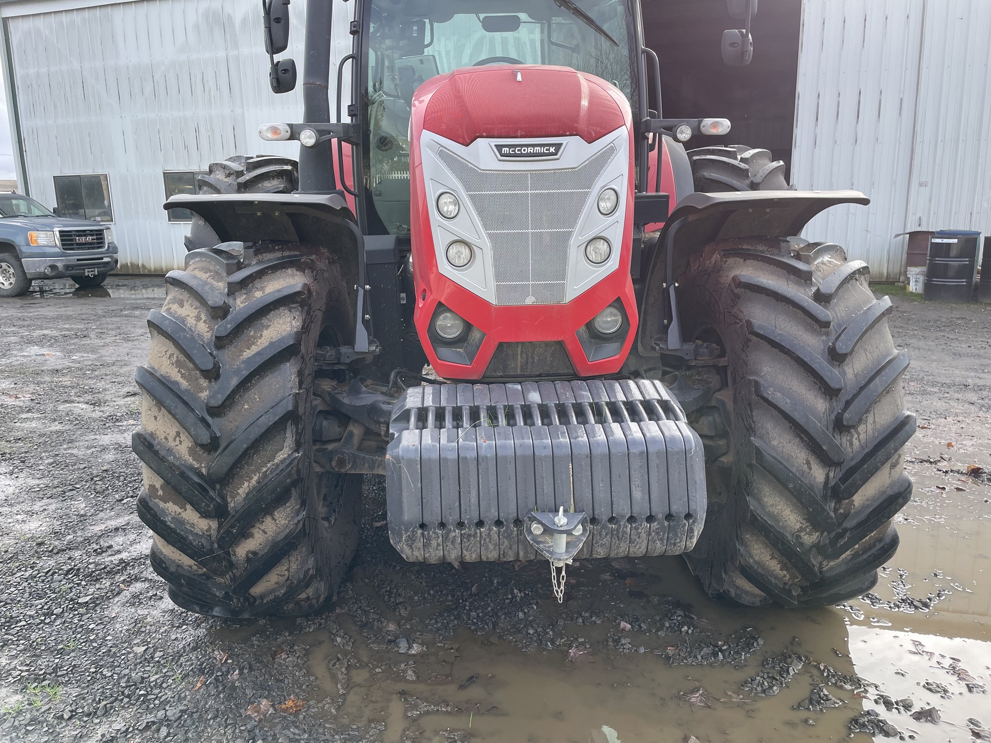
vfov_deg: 53.1
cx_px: 496
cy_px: 372
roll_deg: +1.3
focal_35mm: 26
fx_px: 744
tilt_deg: -12.1
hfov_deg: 67.3
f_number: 1.6
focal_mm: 4.2
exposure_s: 1/513
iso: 32
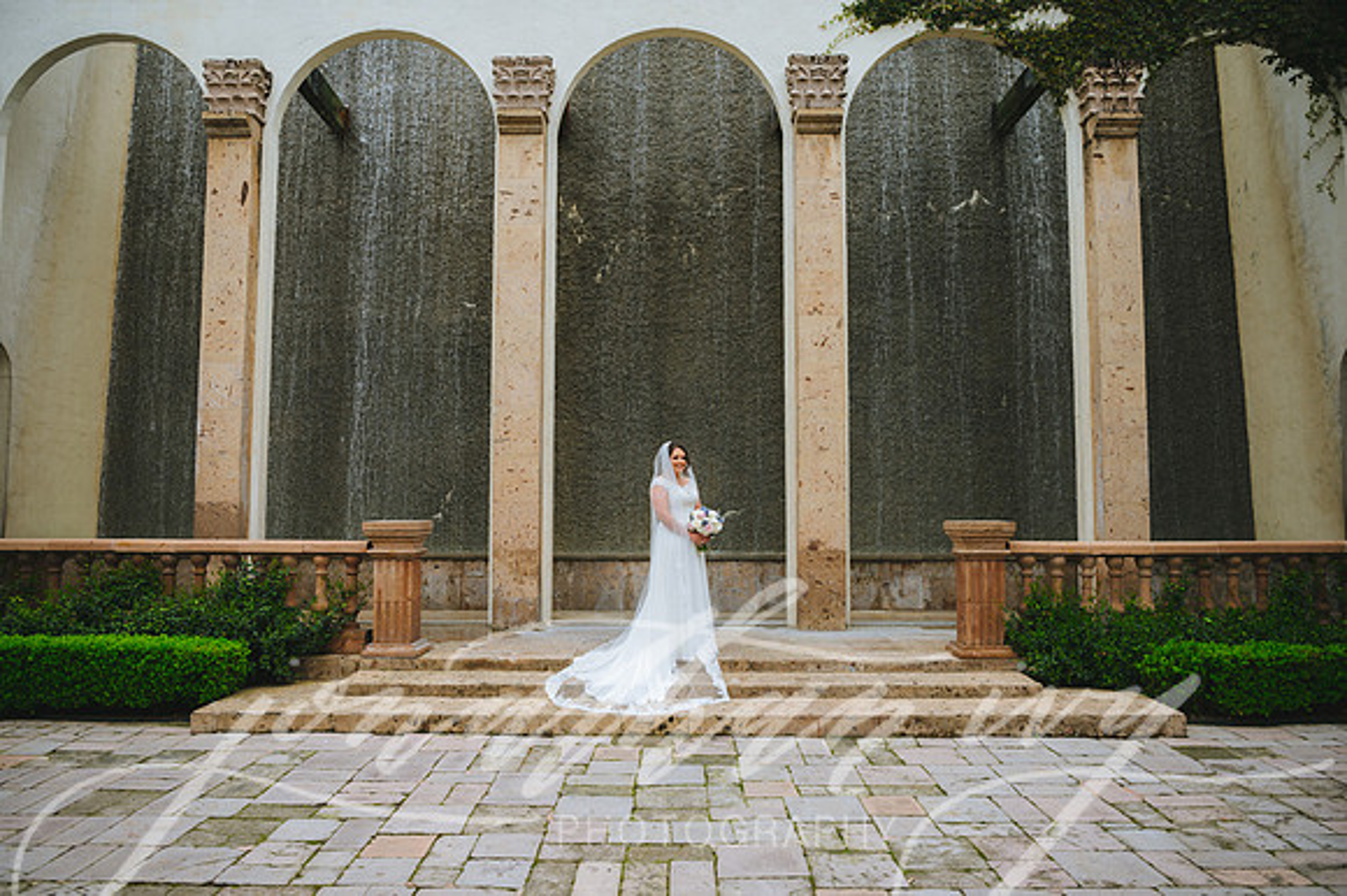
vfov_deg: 49.5
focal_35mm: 26
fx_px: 972
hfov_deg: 69.4
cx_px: 674
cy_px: 448
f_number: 2.8
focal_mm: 26
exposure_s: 1/500
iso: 125
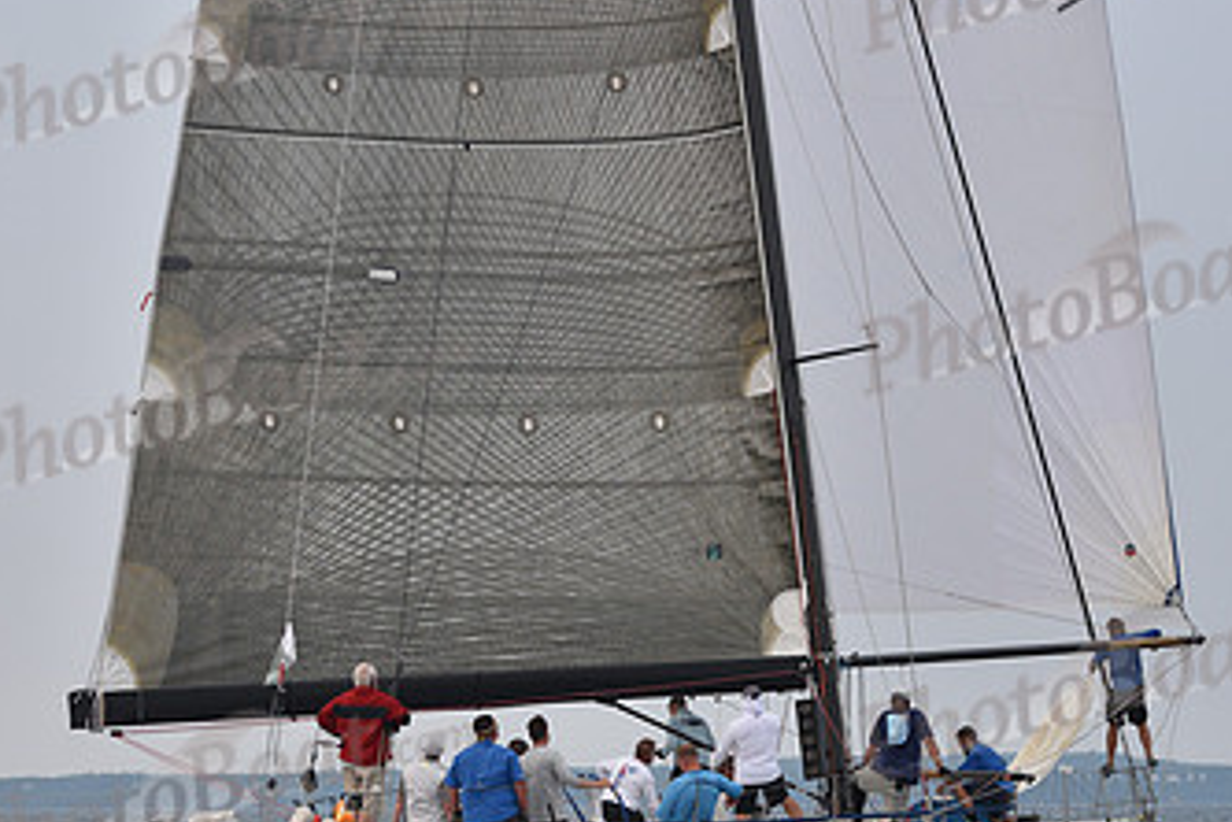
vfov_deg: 11.2
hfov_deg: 16.8
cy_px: 542
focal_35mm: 122
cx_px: 670
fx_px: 4175
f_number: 4
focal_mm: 70
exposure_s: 1/640
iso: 250
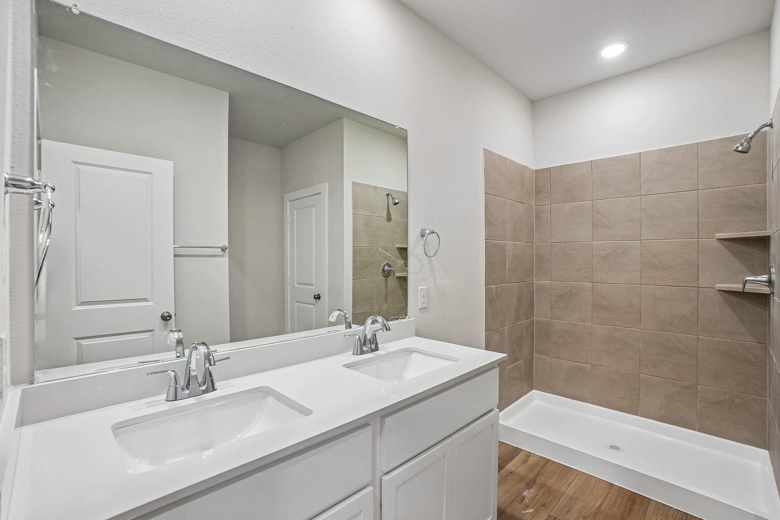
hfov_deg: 100.4
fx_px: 325
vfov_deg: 77.3
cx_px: 390
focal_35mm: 15
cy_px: 260
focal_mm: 10
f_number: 8
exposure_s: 1/13
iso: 400
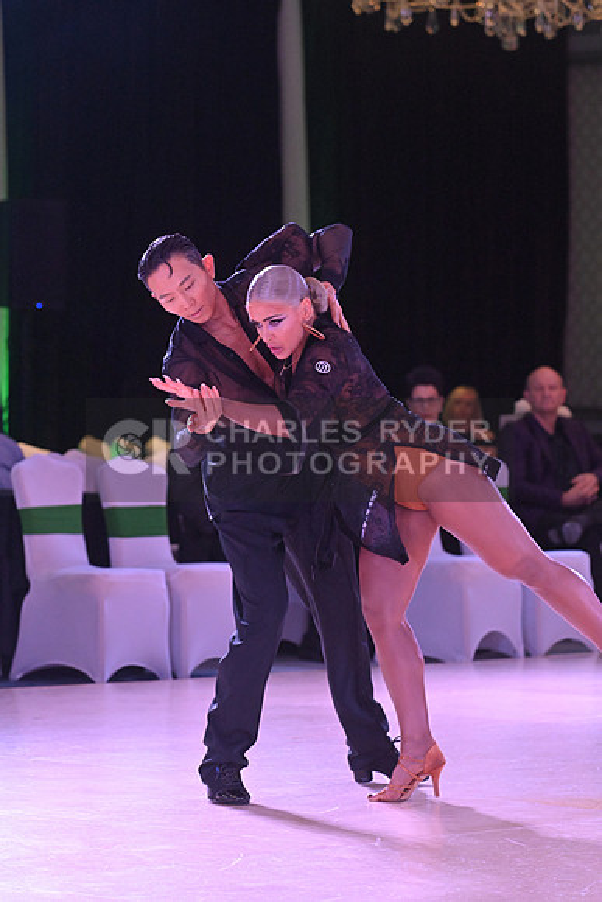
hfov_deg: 8.3
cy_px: 451
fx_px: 4136
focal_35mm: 165
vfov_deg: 12.4
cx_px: 301
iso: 5000
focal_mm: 165
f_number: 5.6
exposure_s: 1/400
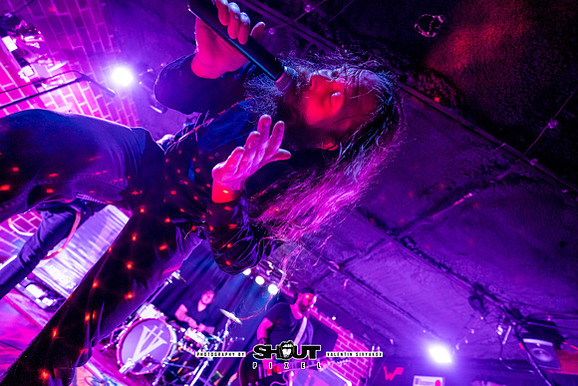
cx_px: 289
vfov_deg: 81.2
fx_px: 225
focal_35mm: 14
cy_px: 193
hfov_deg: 104.2
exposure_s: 1/200
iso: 1000
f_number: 2.8
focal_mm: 14
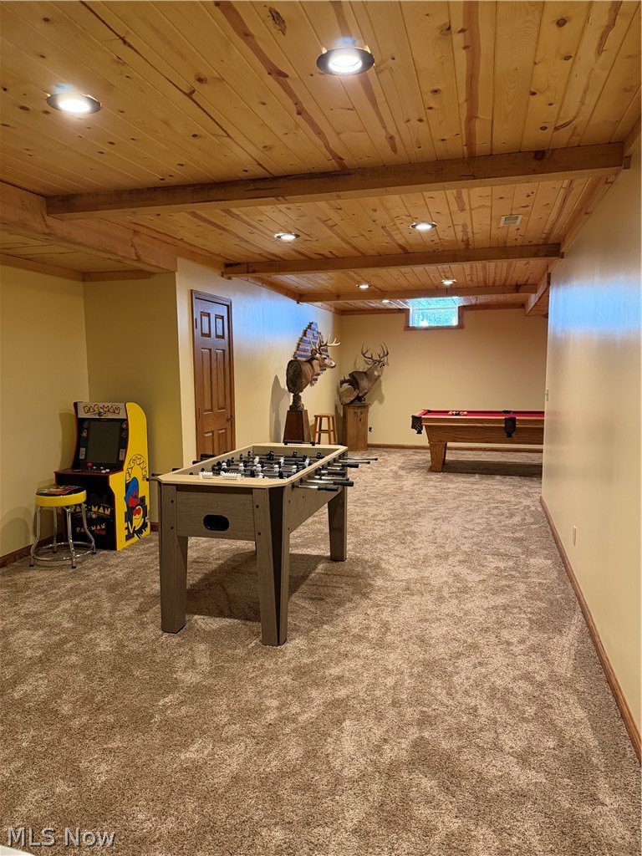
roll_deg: +0.1
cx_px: 321
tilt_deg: -7.2
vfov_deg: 71.6
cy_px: 428
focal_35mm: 24
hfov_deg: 56.8
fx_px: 593
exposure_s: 1/60
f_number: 1.78
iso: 500
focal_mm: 6.76
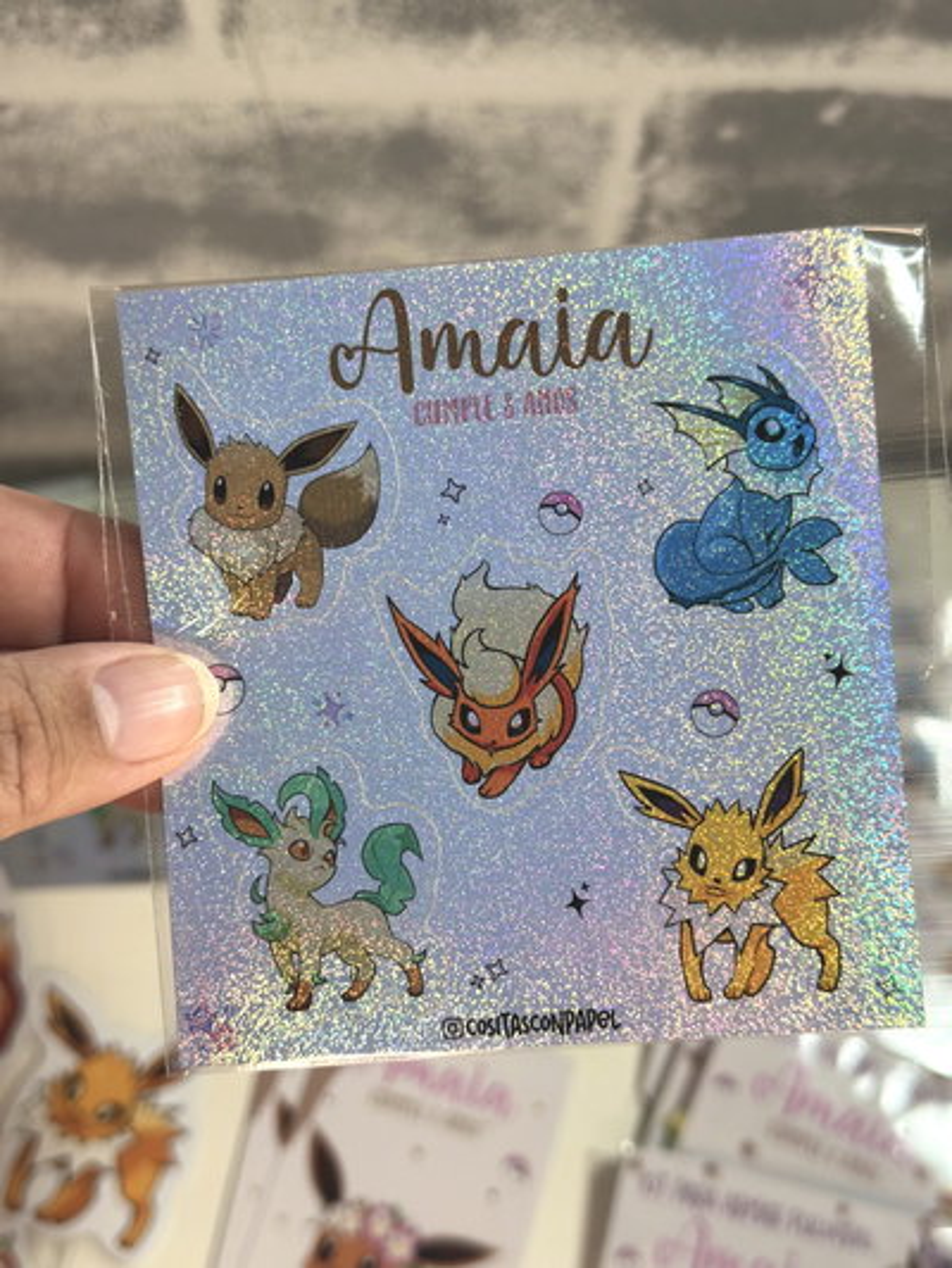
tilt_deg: -62.1
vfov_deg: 39.6
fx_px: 1759
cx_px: 476
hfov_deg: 30.3
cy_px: 634
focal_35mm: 48
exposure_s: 1/100
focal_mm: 6.86
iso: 80
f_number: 1.78
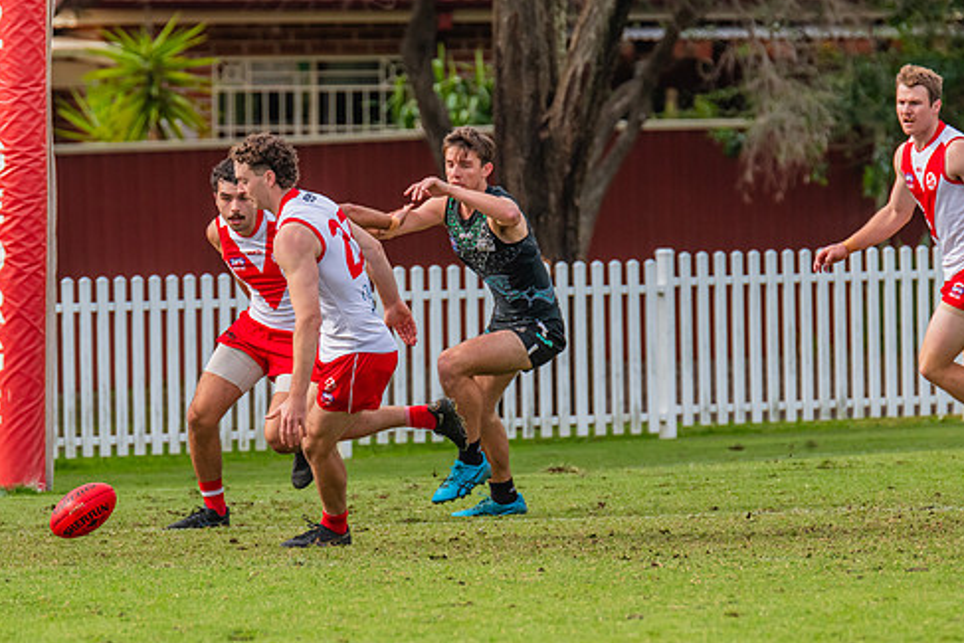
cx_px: 345
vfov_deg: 2.1
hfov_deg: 3.2
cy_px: 311
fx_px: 17410
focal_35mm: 650
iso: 800
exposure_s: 1/1600
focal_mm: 420
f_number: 6.3
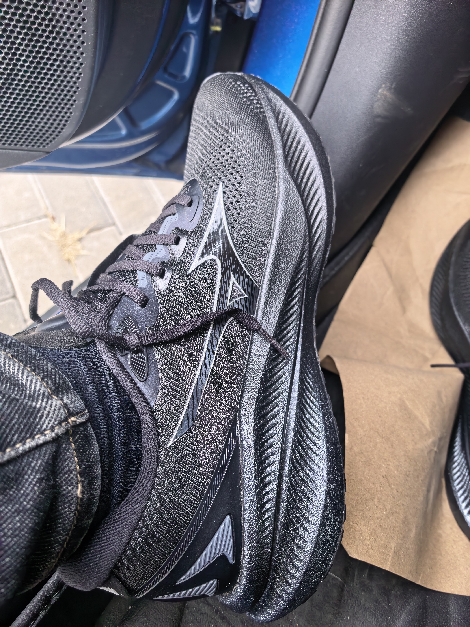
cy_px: 314
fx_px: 434
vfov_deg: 71.6
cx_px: 235
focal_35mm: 24
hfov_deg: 56.8
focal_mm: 5.75
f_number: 2
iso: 100
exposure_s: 1/100
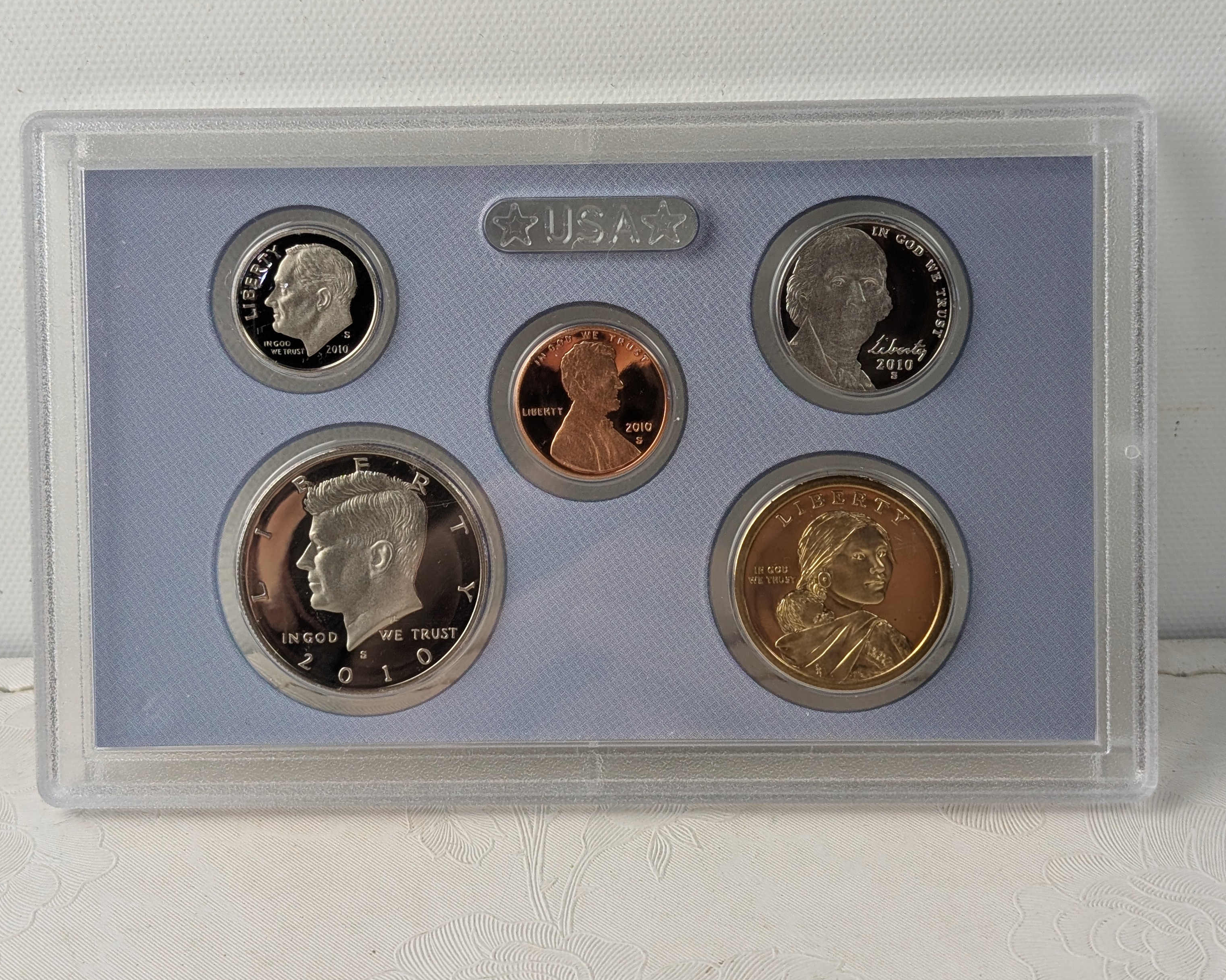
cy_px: 347
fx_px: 2322
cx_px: 611
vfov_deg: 23.8
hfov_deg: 29.6
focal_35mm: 64
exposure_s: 1/120
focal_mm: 6.9
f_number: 1.68
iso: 72
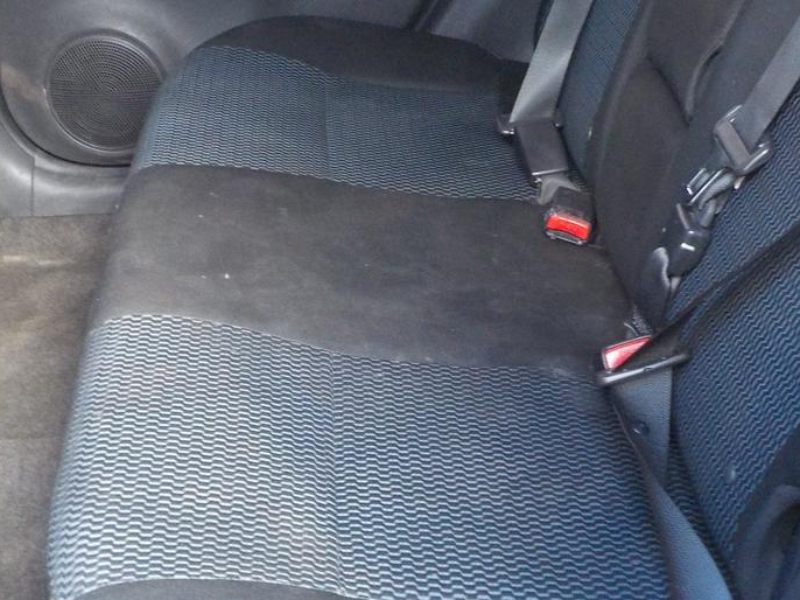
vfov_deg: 26.0
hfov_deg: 34.4
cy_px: 374
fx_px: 1294
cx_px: 381
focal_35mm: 56
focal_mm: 4.1
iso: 360
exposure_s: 1/30
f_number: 3.3
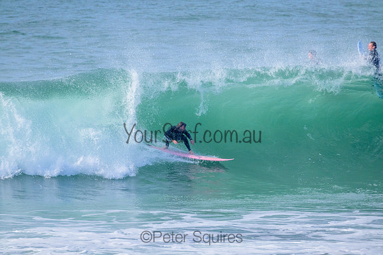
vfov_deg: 1.7
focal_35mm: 800
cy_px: 128
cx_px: 192
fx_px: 8513
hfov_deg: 2.6
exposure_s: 1/2000
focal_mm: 800
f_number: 11
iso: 1800
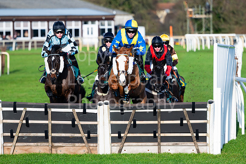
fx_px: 1673
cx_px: 125
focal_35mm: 245
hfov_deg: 8.4
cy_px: 71
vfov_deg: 5.6
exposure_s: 1/4000
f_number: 3.5
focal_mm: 185
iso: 320
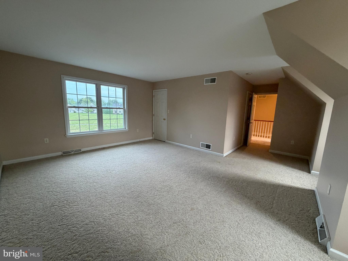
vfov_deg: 85.7
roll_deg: -1.2
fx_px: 141
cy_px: 130
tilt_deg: -9.3
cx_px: 174
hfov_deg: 102.1
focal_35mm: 14
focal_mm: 2.22
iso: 320
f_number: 2.2
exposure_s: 1/120
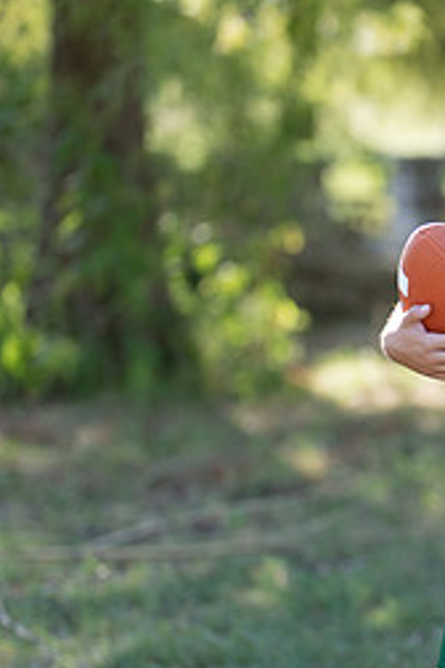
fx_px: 2484
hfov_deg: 10.0
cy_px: 460
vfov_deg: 15.3
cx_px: 624
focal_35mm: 134
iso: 100
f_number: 1.2
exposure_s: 1/1250
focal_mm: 50
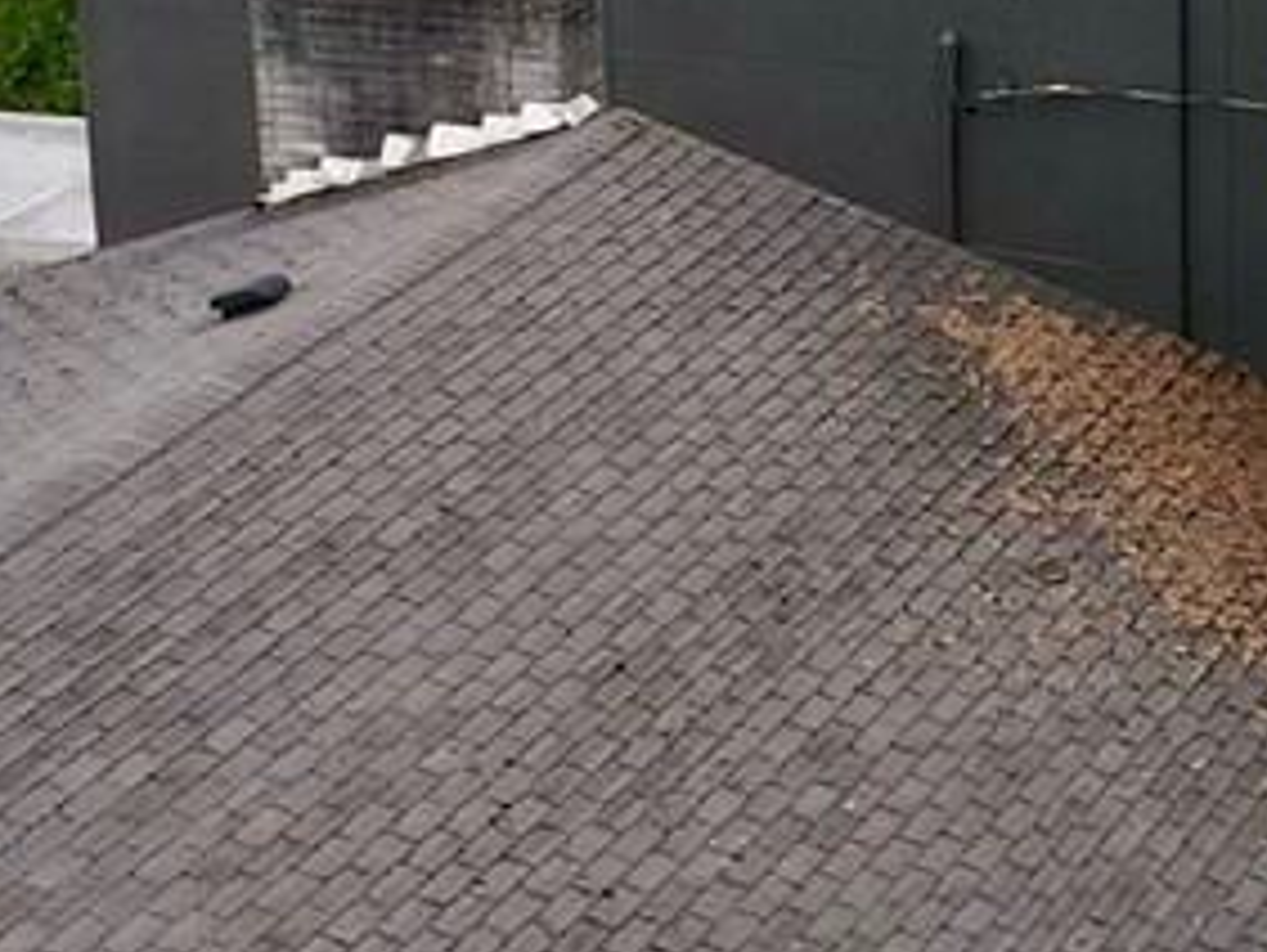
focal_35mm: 136
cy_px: 588
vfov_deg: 10.9
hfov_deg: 14.4
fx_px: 4982
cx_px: 1105
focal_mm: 4.5
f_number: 2.8
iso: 100
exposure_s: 1/240
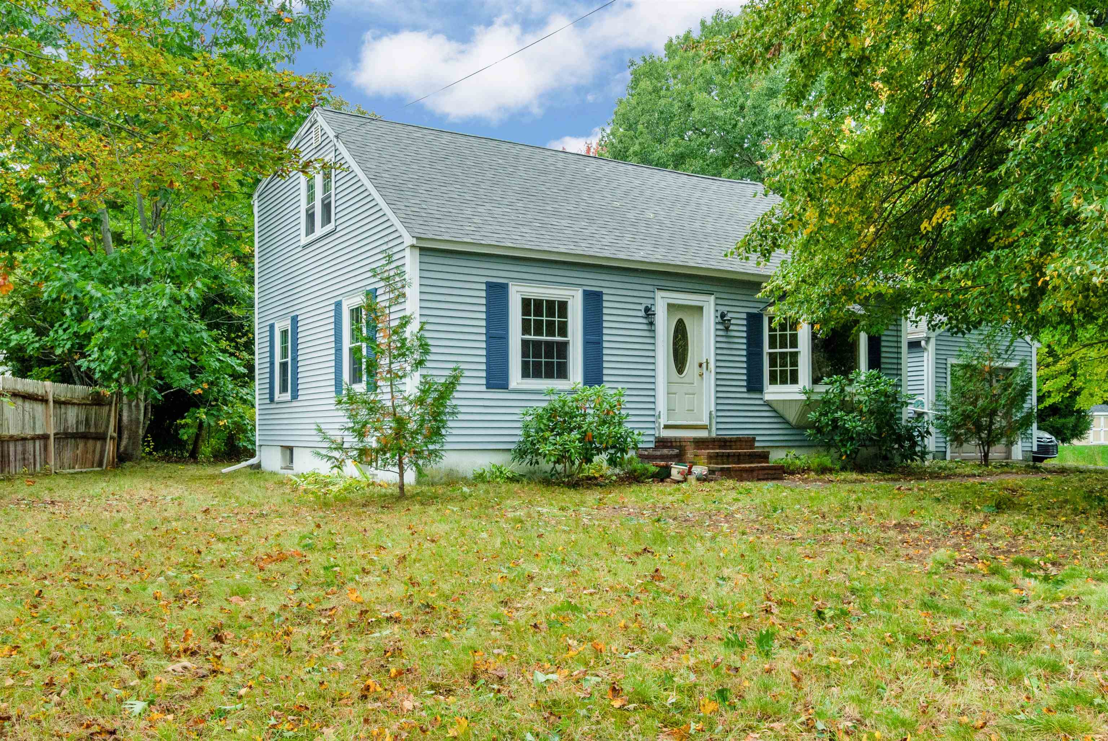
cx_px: 554
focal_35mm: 36
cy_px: 370
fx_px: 1109
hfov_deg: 53.1
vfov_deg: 37.0
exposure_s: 1/80
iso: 200
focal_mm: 24
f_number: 11
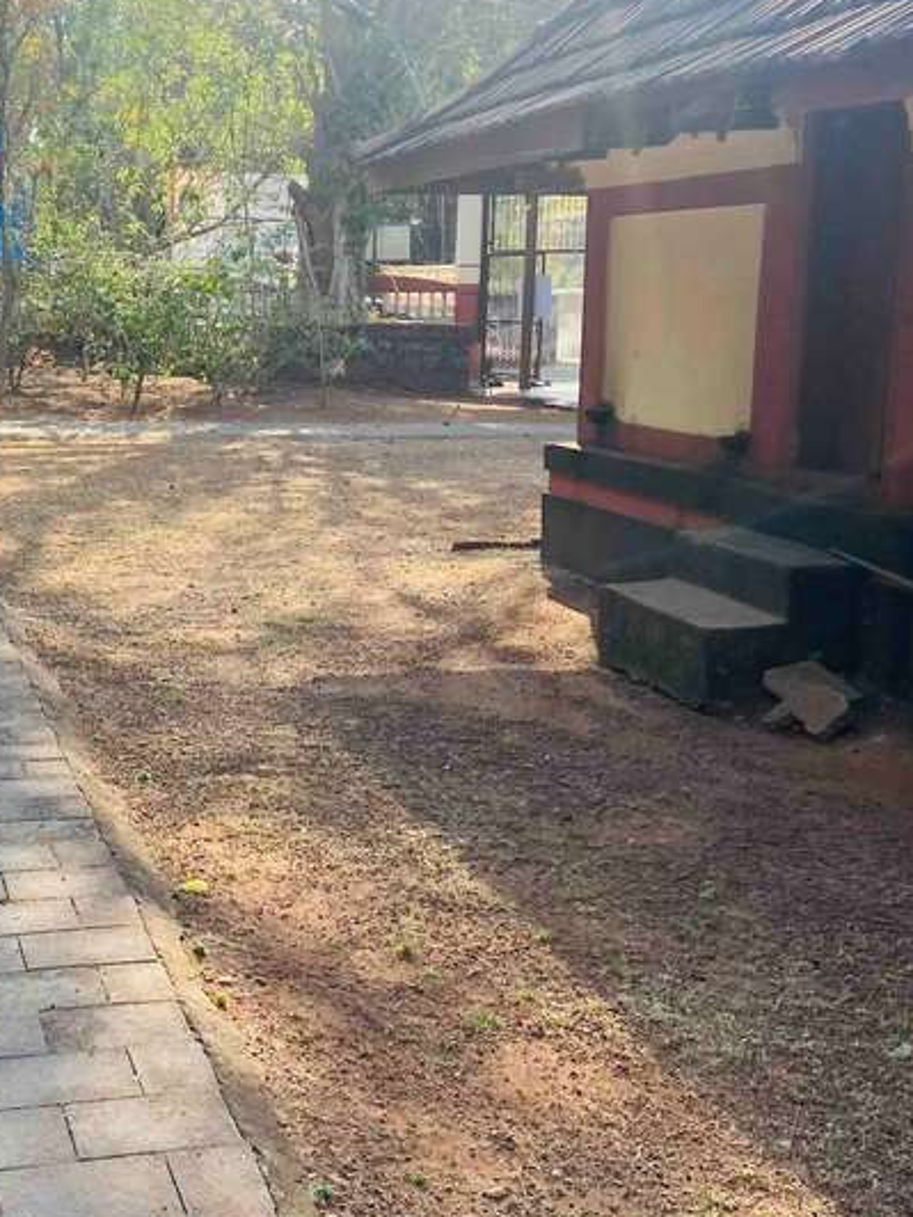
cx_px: 185
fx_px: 1758
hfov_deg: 28.5
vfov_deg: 38.2
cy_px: 588
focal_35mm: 50
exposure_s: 1/934
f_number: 1.8
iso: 32
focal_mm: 4.25
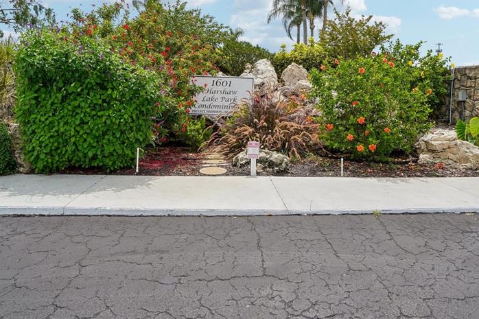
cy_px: 104
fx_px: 293
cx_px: 241
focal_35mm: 22
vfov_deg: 55.9
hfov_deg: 78.6
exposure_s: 1/350
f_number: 8
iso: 100
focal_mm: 10
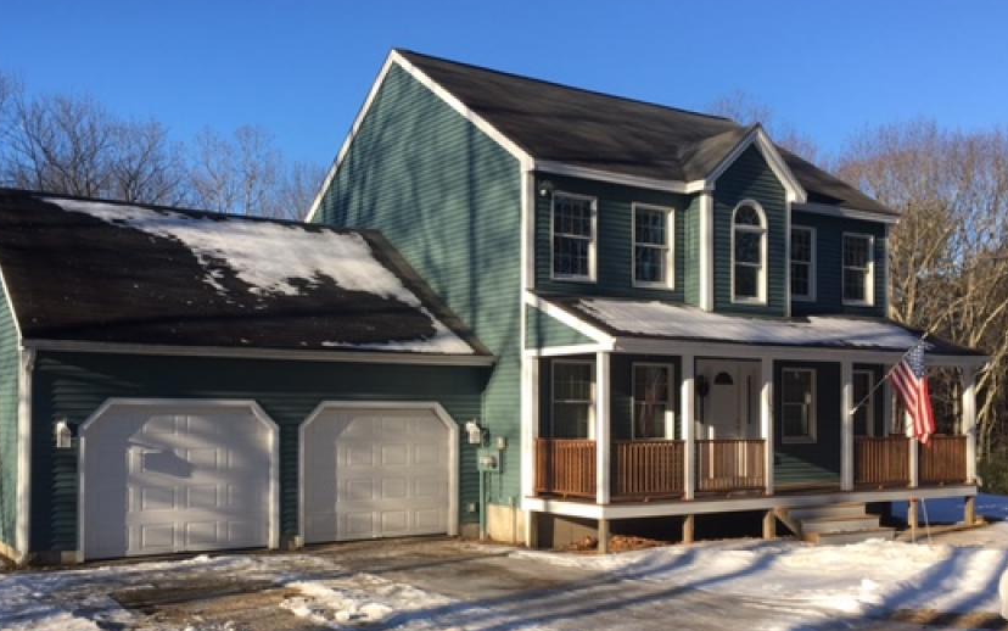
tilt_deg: -0.2
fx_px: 1044
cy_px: 395
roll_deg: -0.9
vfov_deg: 33.4
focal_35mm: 38
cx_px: 450
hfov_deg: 51.4
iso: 25
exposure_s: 1/916
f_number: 2.2
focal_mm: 4.15
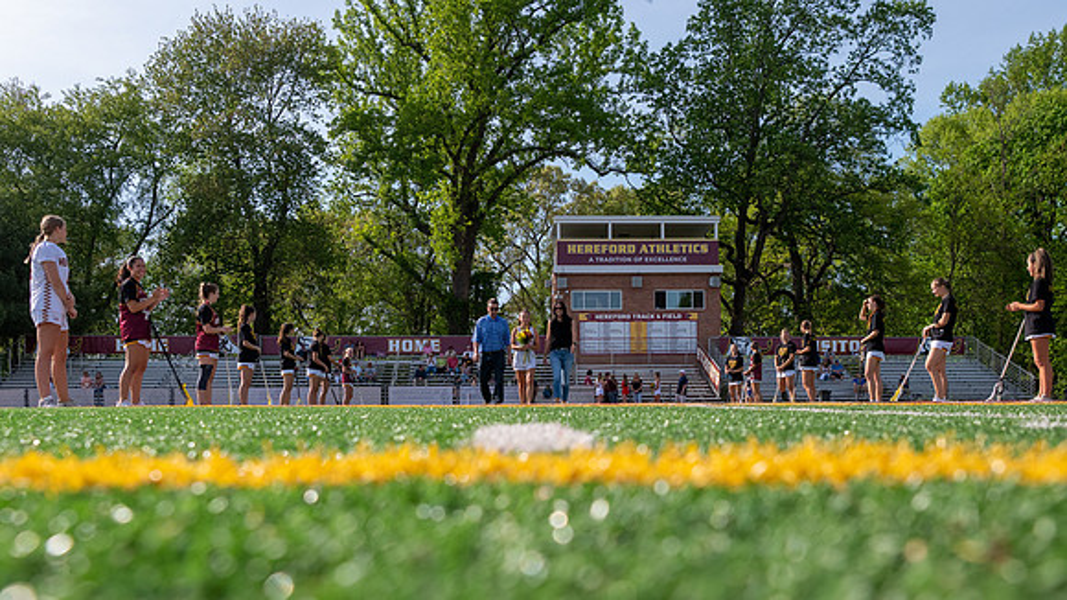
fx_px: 1229
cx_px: 558
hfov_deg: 46.9
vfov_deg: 27.2
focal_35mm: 43
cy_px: 428
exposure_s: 1/2500
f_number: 5.6
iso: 720
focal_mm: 29
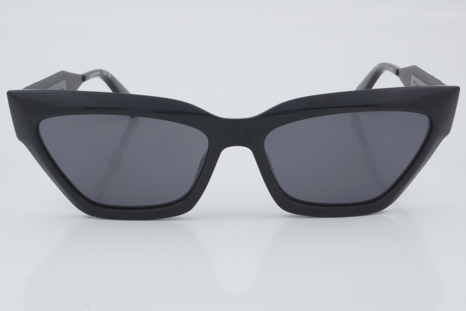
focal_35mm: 82
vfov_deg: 16.6
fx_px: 1068
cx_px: 233
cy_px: 156
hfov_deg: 24.6
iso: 100
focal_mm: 55
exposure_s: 1/4
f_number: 32
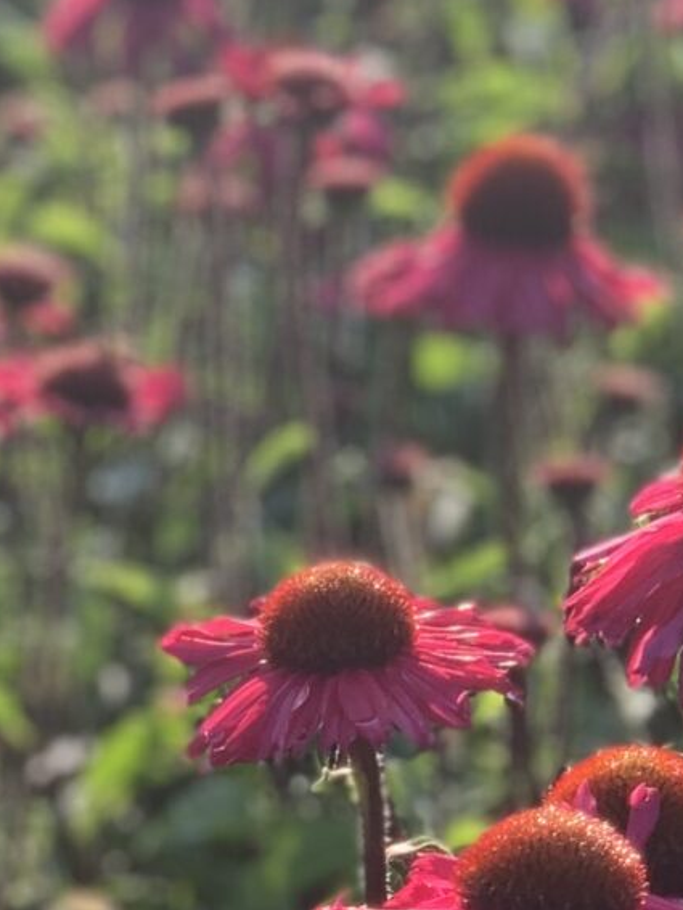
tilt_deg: -23.8
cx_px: 85
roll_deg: -0.8
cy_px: 965
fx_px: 6178
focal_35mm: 235
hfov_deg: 6.3
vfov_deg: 8.4
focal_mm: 6
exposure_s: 1/202
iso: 16
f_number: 2.4
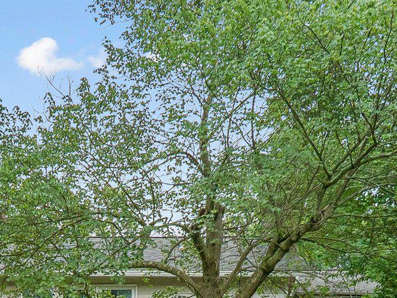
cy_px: 410
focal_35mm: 93
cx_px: 33
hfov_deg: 20.6
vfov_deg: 15.0
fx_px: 1066
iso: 400
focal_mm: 20
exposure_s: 1/640
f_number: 8
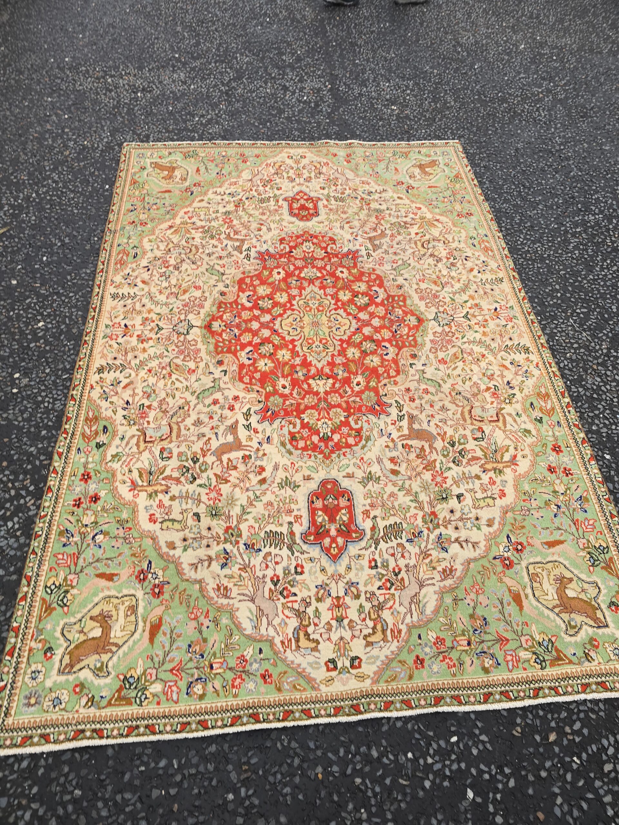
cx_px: 310
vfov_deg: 73.9
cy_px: 412
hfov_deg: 58.9
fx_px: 548
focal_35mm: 23
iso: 32
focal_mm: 6.3
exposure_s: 1/180
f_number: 1.7
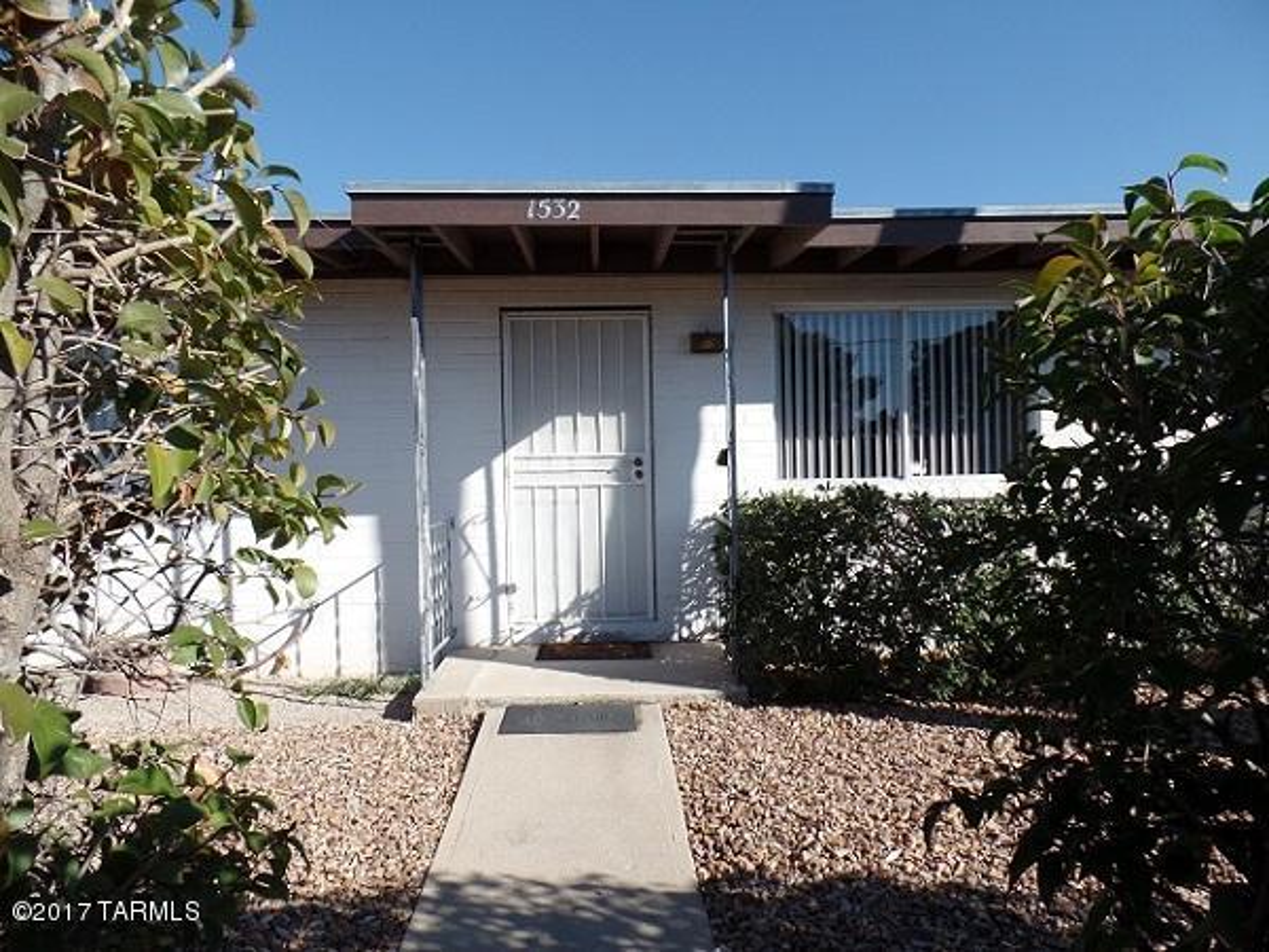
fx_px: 843
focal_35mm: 23
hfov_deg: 73.9
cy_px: 476
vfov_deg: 58.9
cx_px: 634
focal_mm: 4.1
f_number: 3.5
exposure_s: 1/750
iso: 80
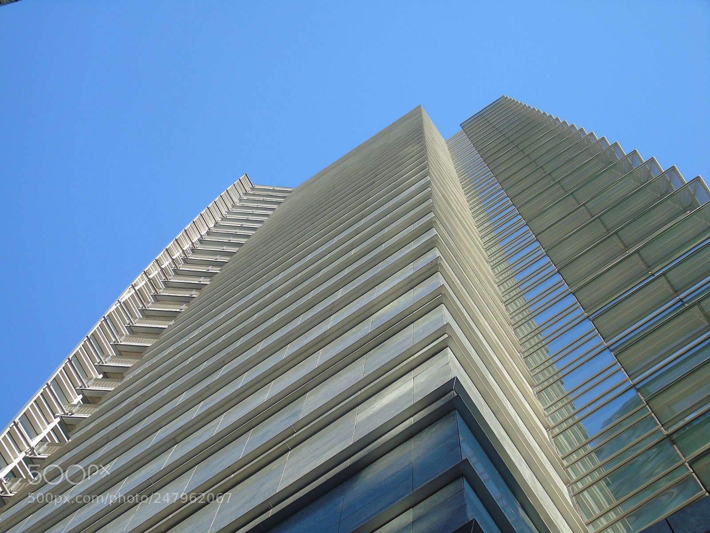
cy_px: 266
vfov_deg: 15.7
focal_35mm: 94
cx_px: 355
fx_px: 1928
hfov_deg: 20.9
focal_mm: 17
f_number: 4.3
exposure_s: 1/200
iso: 80
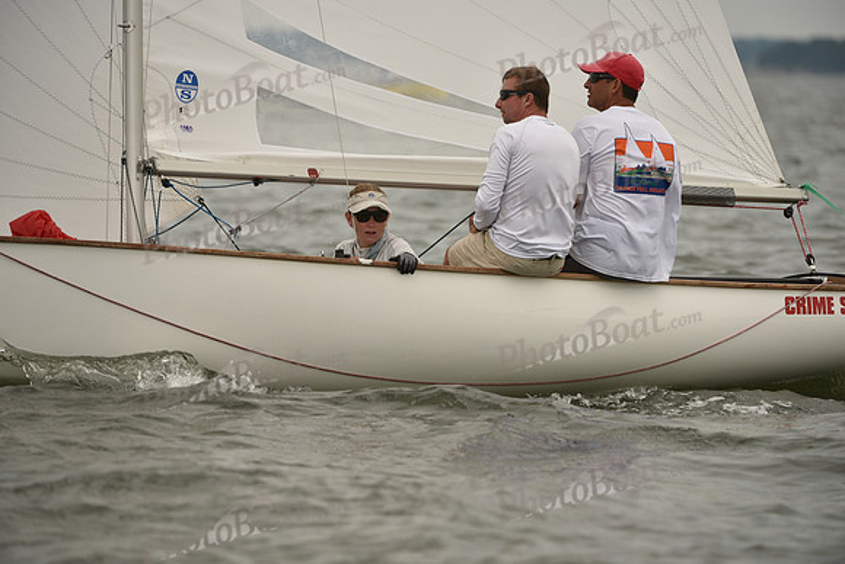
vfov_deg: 4.7
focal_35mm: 290
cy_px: 282
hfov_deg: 7.1
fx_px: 6808
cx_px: 422
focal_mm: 290
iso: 320
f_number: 5
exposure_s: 1/1250
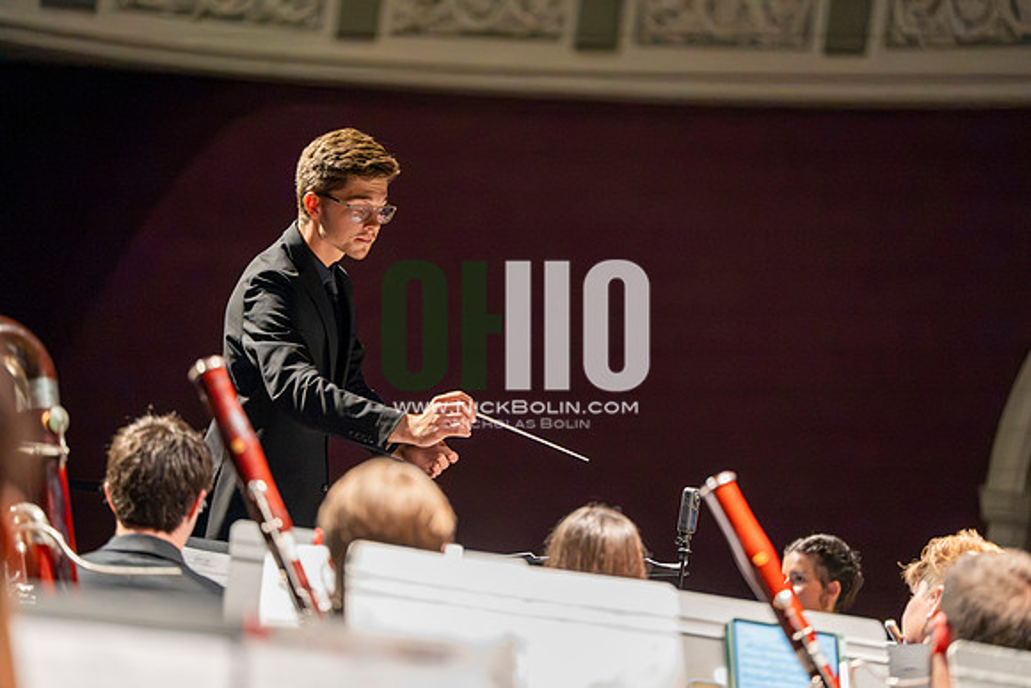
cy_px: 344
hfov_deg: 12.4
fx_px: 4726
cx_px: 516
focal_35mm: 165
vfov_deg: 8.3
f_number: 2.8
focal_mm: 165
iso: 16000
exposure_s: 1/640
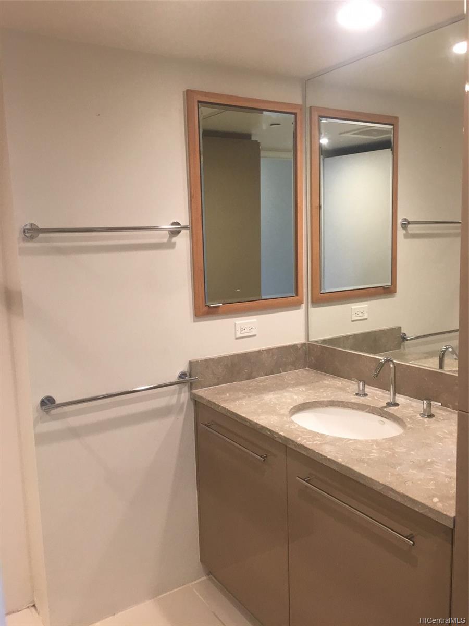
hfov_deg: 48.2
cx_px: 234
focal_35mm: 29
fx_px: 524
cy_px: 313
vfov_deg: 61.7
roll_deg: +1.8
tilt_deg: -7.0
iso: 32
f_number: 2.2
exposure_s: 1/15
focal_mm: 4.15
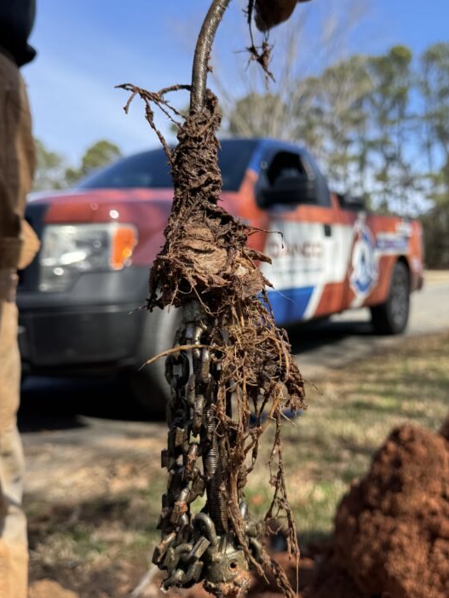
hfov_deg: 40.3
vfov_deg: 52.6
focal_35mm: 35
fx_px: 605
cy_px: 298
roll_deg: +3.4
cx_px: 290
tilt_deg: +1.7
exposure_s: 1/1980
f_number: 1.78
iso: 80
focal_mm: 6.76
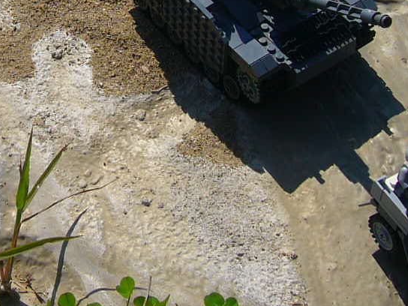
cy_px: -22
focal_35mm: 103
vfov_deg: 14.1
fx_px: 1214
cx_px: 68
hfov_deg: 18.9
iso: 64
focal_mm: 5.8
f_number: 5.6
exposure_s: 1/640
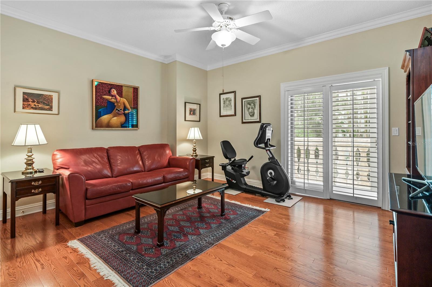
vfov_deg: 70.3
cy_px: 144
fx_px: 204
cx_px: 216
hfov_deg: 93.3
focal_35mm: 17
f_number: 8
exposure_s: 1/1.25
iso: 400
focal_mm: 17
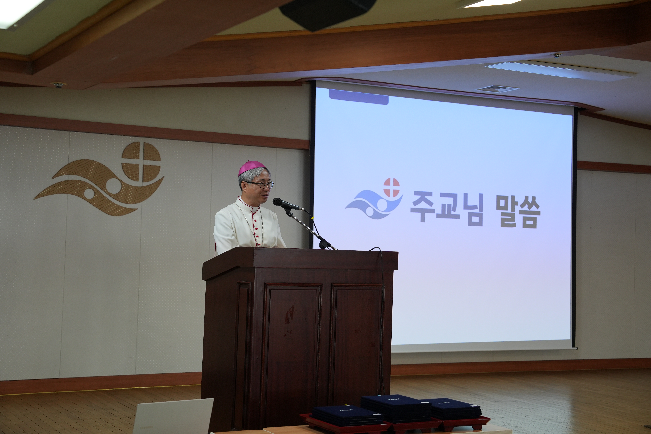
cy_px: 217
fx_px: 1031
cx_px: 326
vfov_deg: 23.8
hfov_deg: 35.1
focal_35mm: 57
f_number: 4.5
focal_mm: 57
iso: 1000
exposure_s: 1/160
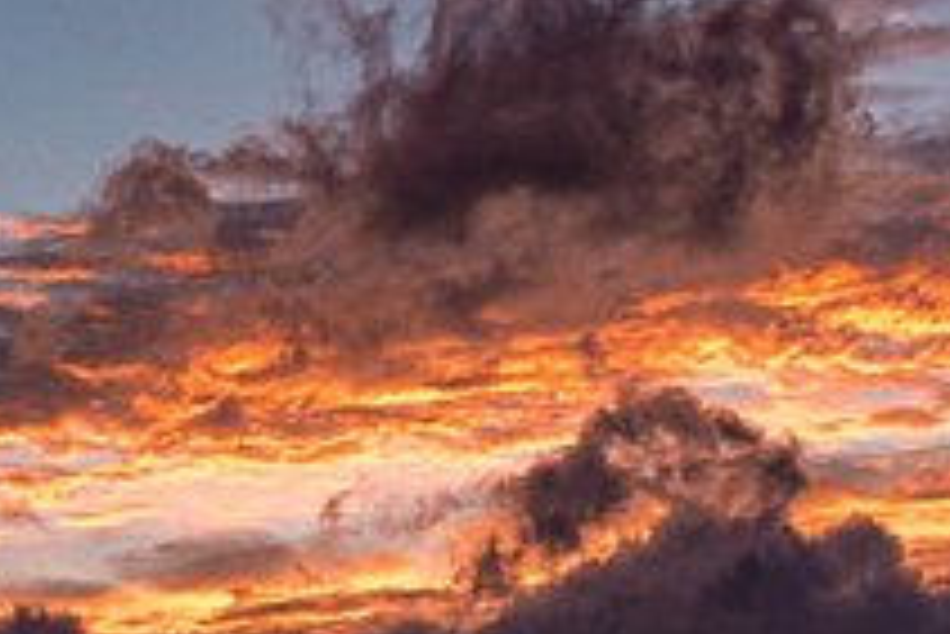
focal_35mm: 131
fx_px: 3459
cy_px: 56
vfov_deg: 10.4
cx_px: -167
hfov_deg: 15.1
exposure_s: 1/30
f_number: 8
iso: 100
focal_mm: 18
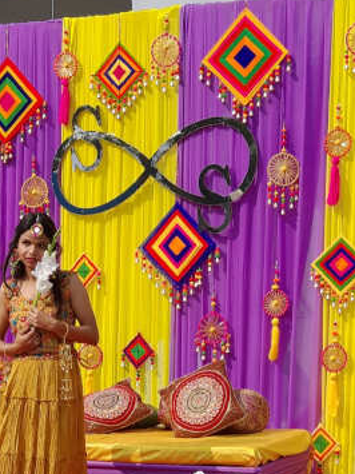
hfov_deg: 30.5
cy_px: 372
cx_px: 107
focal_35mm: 47
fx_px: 643
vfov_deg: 39.0
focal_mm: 4.6
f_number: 2
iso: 20
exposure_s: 1/714
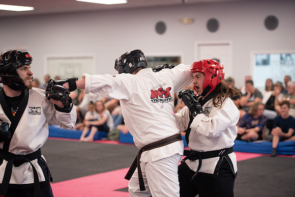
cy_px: 98
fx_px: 705
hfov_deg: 23.6
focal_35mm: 86
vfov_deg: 15.9
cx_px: 148
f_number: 2.8
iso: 1600
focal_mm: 86
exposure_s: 1/400
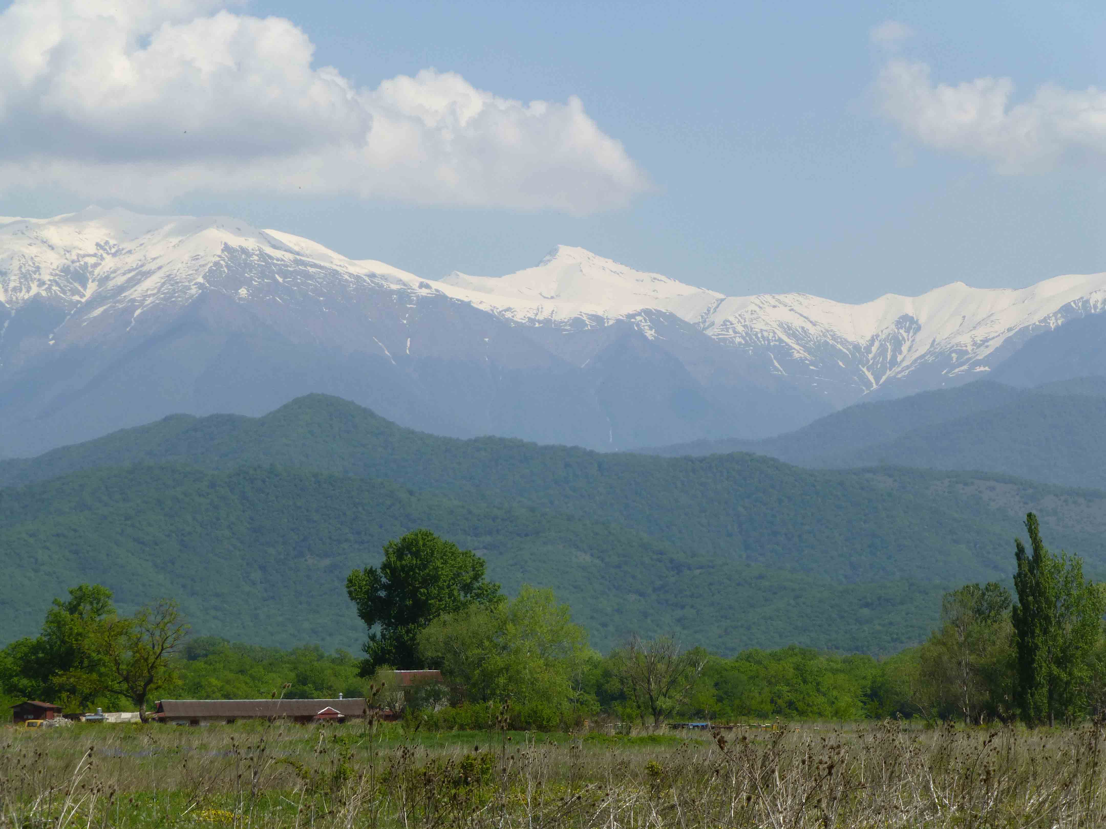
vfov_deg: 10.2
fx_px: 4633
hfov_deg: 13.6
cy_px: 414
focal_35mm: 145
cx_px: 553
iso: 100
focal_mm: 25.9
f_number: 5.4
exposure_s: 1/640
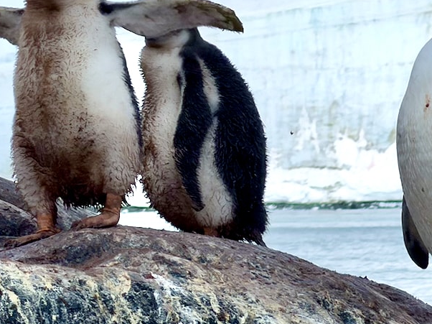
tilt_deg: -0.2
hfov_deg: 3.1
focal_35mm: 638
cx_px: 266
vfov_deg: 2.3
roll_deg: +0.8
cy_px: 51
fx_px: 7959
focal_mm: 16.89
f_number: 2.8
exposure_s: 1/1621
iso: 16
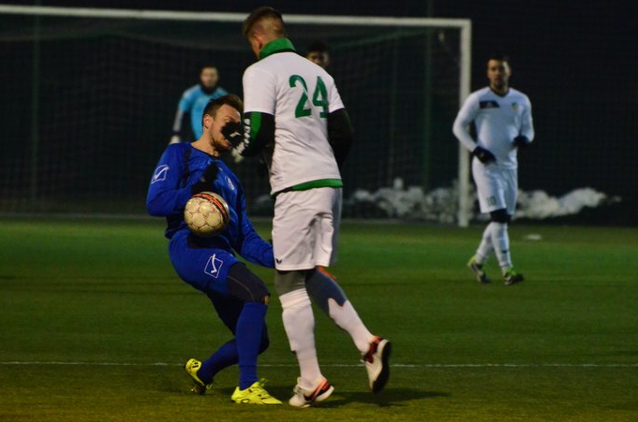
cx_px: 328
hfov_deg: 4.5
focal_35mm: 458
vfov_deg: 3.0
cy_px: 216
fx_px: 8100
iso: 5000
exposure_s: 1/250
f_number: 5.6
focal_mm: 260
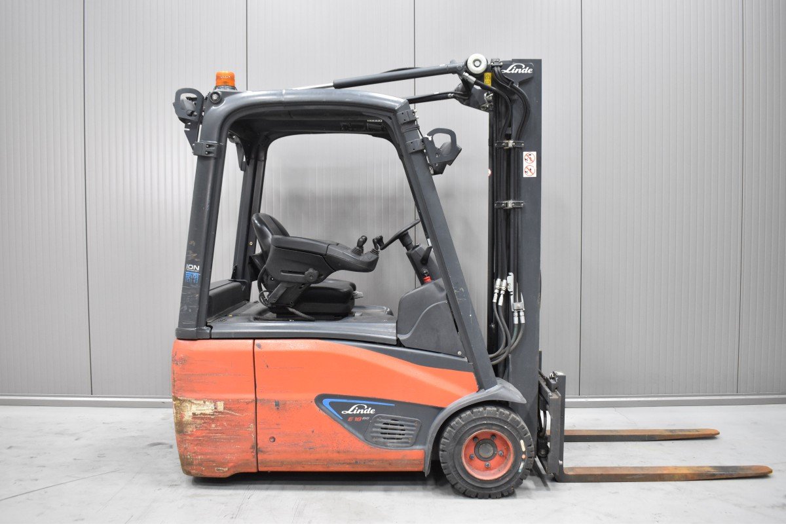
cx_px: 393
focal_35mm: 30
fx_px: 655
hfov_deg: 61.9
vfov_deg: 43.6
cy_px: 262
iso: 1600
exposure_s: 1/30
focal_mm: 20
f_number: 4.5
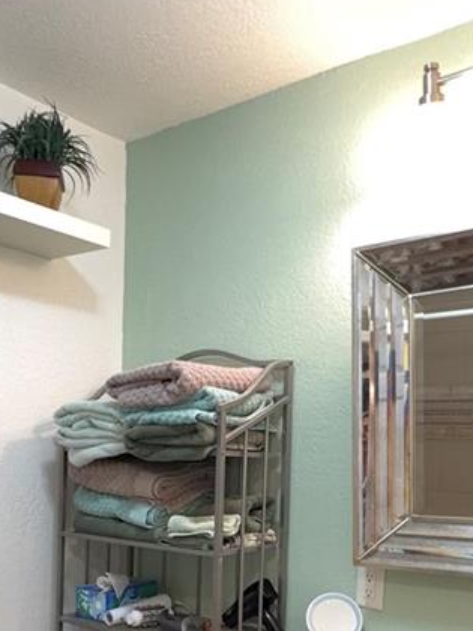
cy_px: 476
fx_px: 729
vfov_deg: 45.1
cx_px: 222
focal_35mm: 40
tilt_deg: -2.1
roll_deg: -0.8
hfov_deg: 35.9
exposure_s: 1/19
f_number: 2.2
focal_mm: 2.22
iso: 100
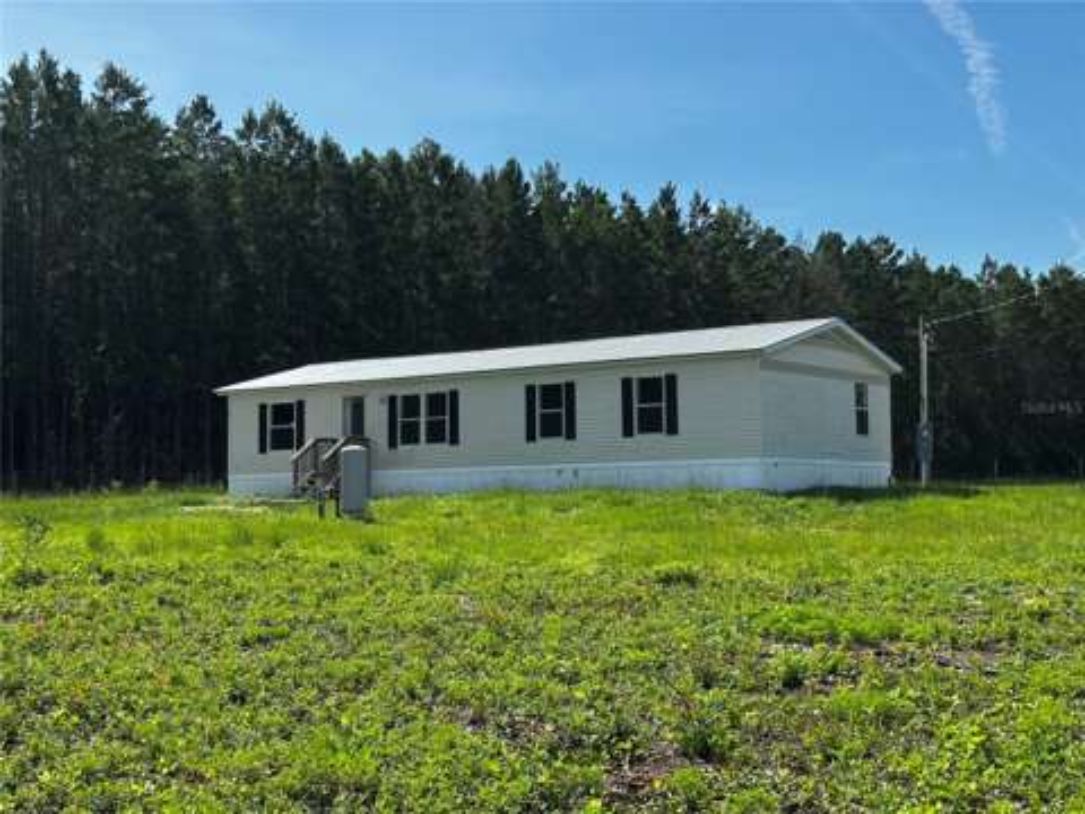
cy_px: 407
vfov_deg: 30.3
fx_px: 1505
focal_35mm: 48
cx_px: 542
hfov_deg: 39.7
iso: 64
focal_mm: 6.86
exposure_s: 1/3472
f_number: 1.78
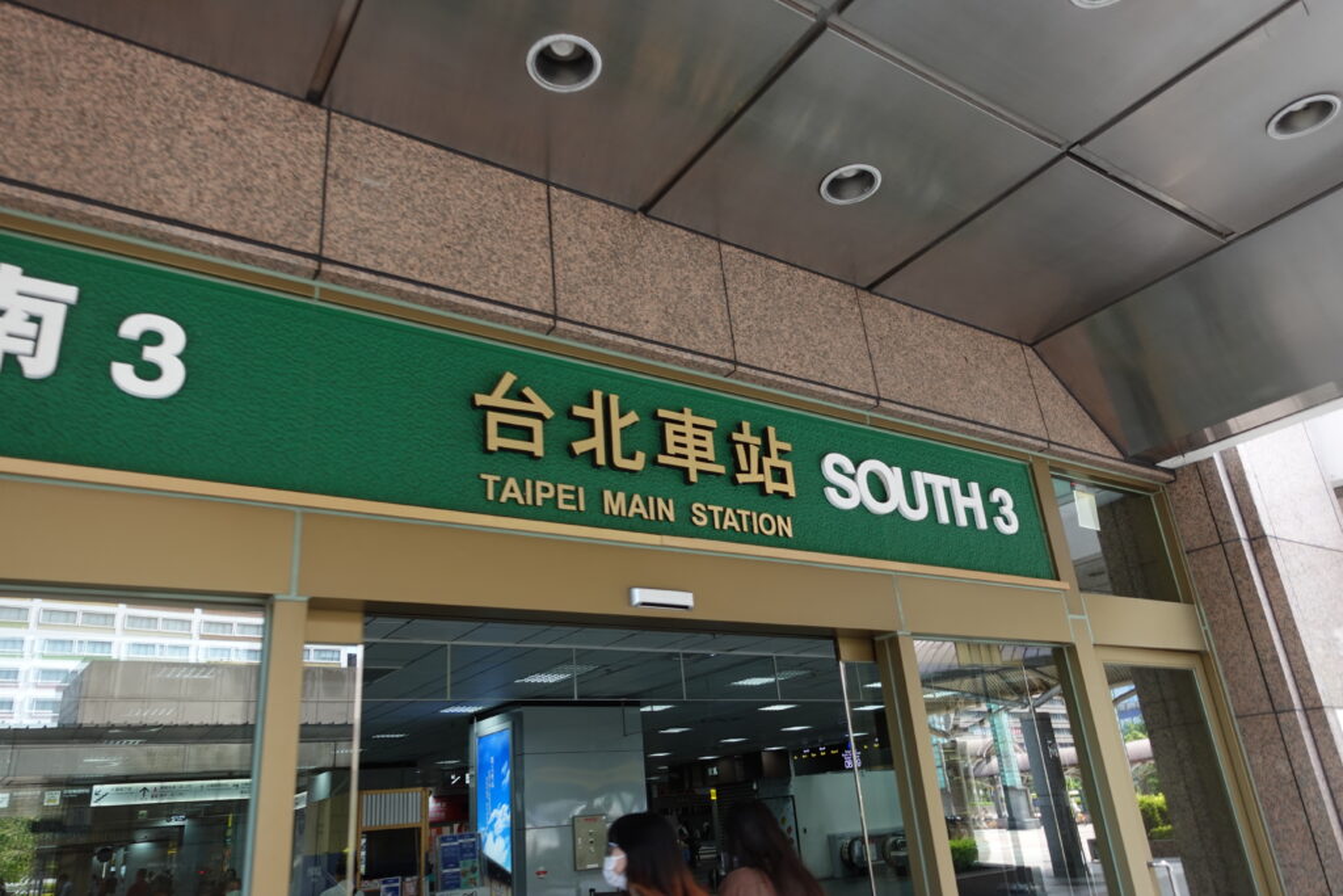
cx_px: 672
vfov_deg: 53.1
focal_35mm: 24
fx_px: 895
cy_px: 448
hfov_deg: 73.7
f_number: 2.8
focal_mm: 9.4
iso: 125
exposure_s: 1/60
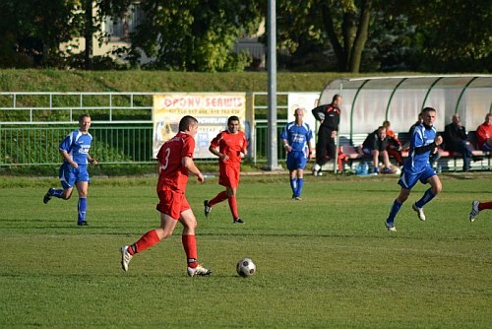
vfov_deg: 3.8
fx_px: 4923
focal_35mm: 360
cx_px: 246
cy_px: 164
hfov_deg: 5.7
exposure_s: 1/1600
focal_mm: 240
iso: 400
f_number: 5.6
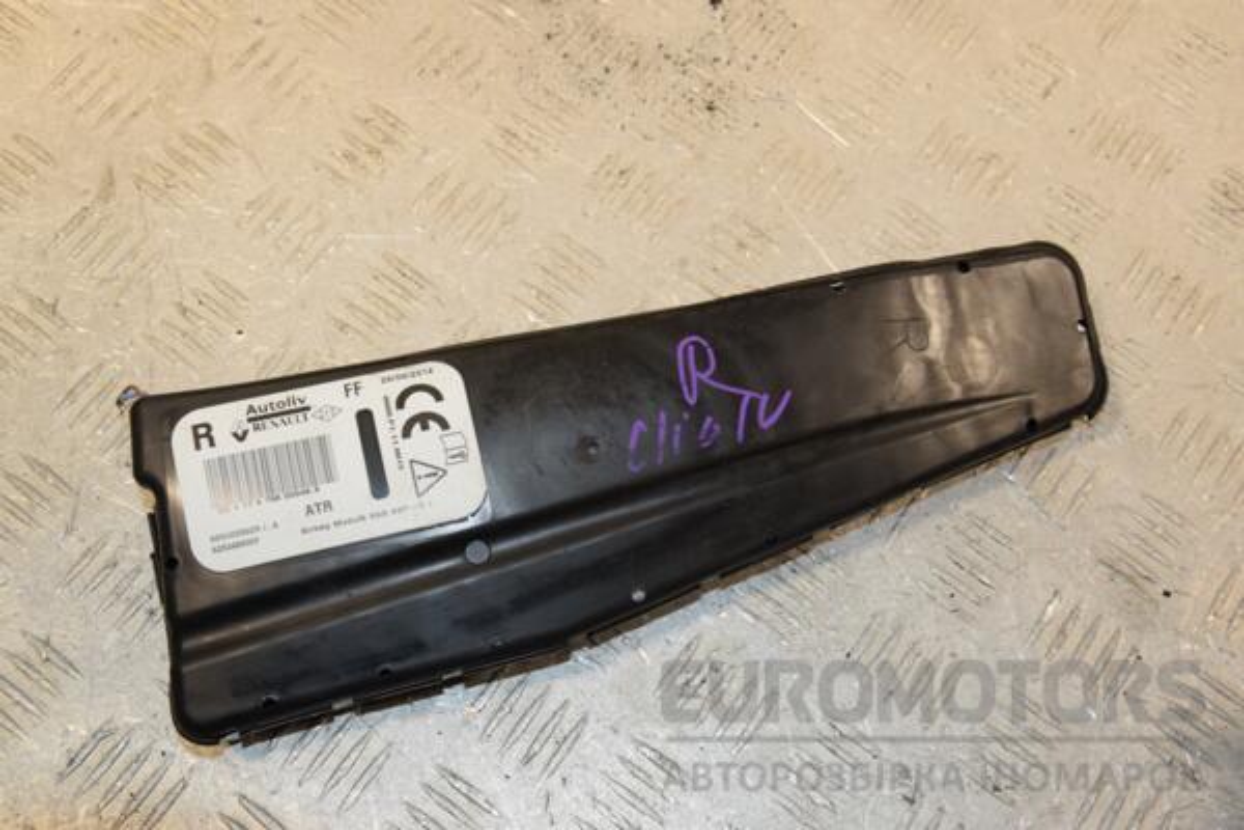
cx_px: 622
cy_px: 415
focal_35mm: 48
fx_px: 1659
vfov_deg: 28.1
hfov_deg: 41.1
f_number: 8
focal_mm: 32
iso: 800
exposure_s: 1/200
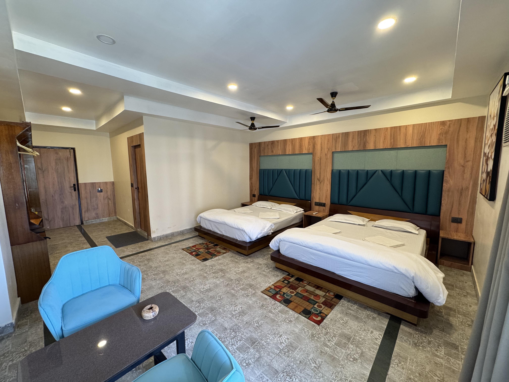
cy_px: 191
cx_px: 254
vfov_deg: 85.7
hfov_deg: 102.1
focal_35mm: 14
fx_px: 206
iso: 200
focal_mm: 2.22
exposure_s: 1/50
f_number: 2.2
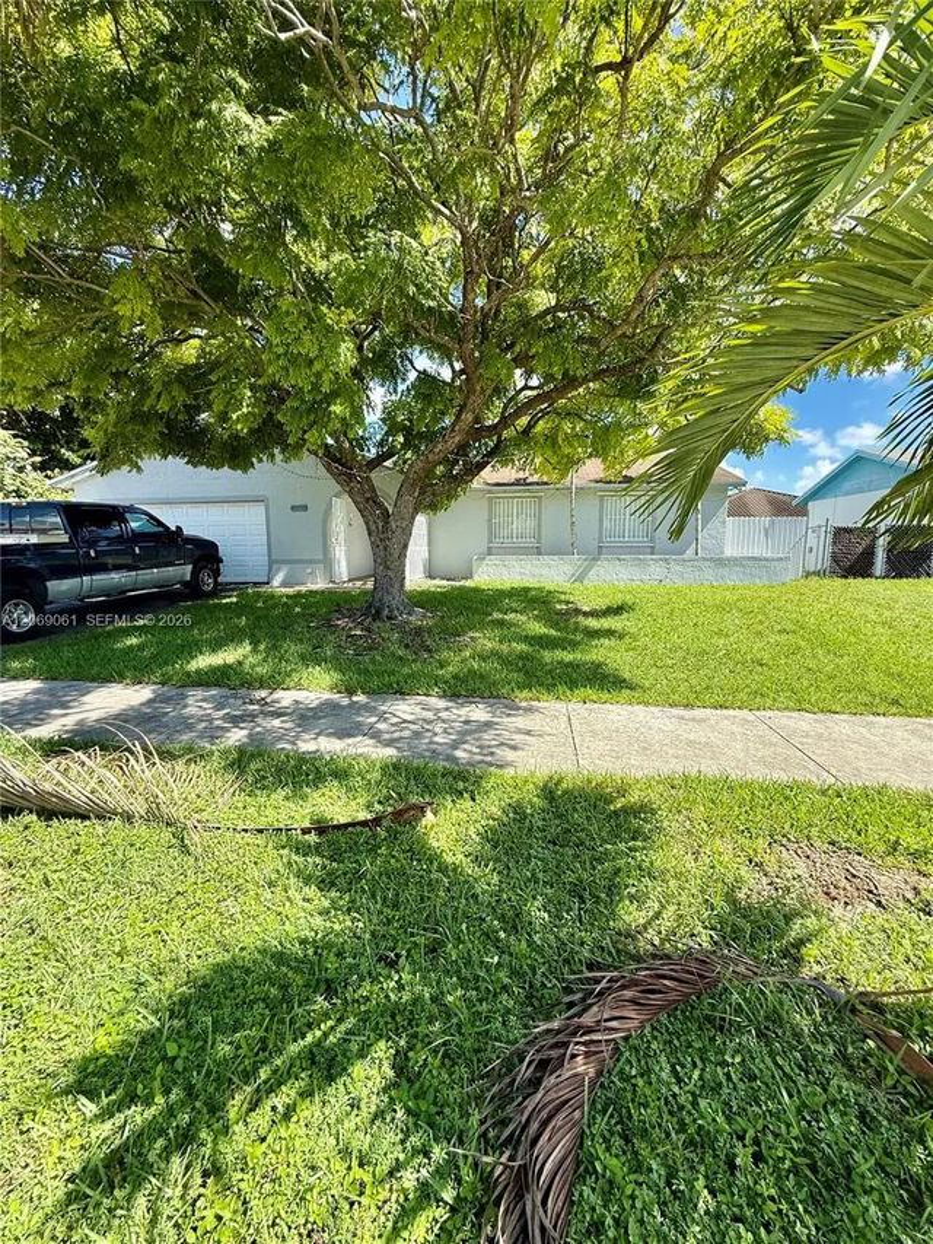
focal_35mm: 14
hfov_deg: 85.7
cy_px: 622
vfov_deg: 102.1
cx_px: 466
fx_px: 503
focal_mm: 2.22
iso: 50
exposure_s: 1/602
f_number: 2.2
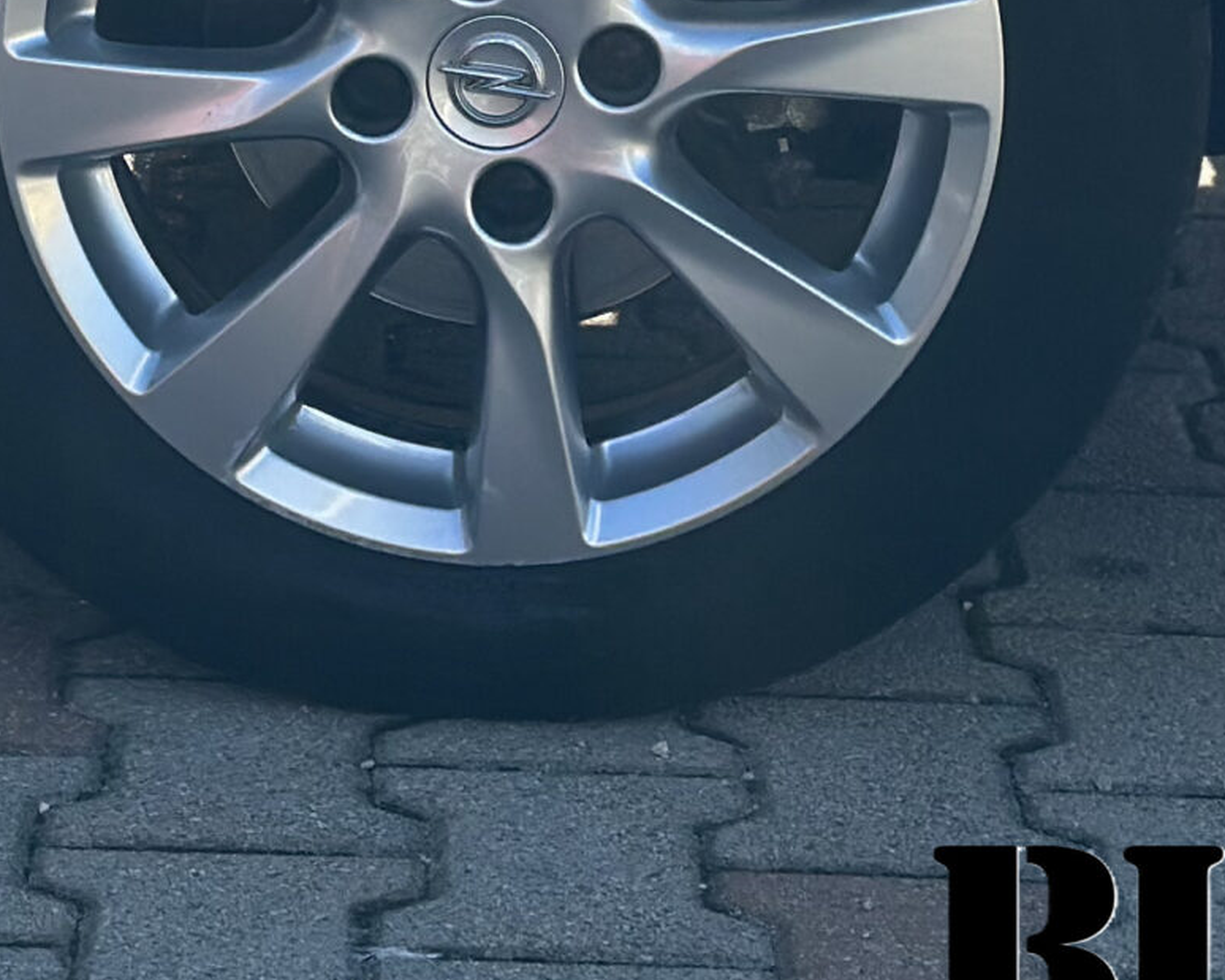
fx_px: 5619
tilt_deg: -11.3
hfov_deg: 12.4
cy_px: -288
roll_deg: +0.4
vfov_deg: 9.8
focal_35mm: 155
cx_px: 413
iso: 100
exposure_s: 1/2890
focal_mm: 6.86
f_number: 1.78
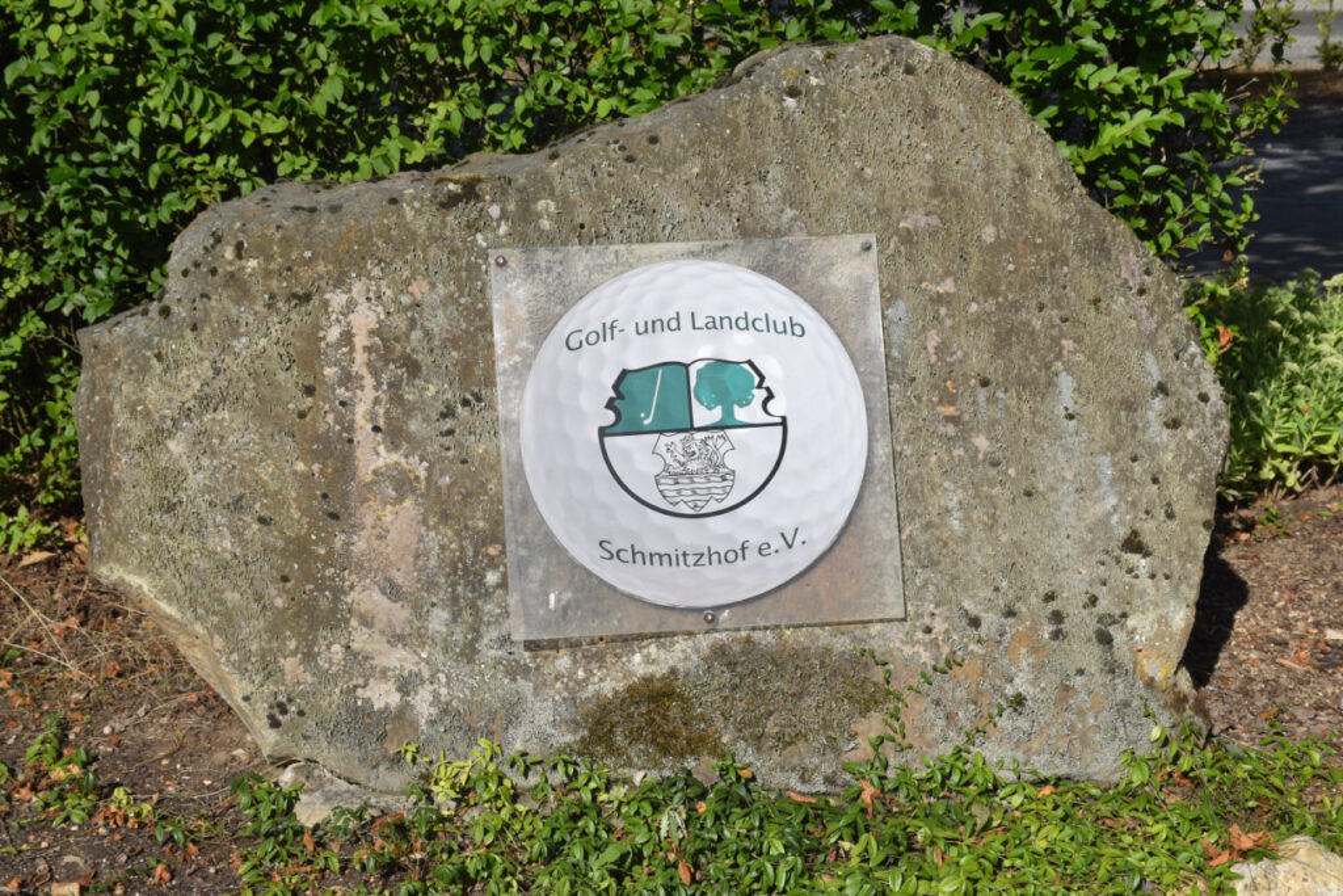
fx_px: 2518
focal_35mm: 68
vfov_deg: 20.2
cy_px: 448
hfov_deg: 29.9
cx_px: 672
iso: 200
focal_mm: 45
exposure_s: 1/400
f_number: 10
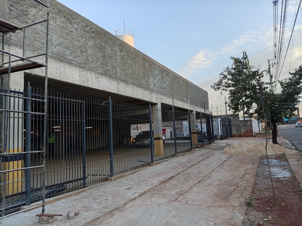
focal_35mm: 25
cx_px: 151
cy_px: 113
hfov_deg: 69.4
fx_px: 218
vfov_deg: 54.8
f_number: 1.8
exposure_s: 1/112
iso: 100
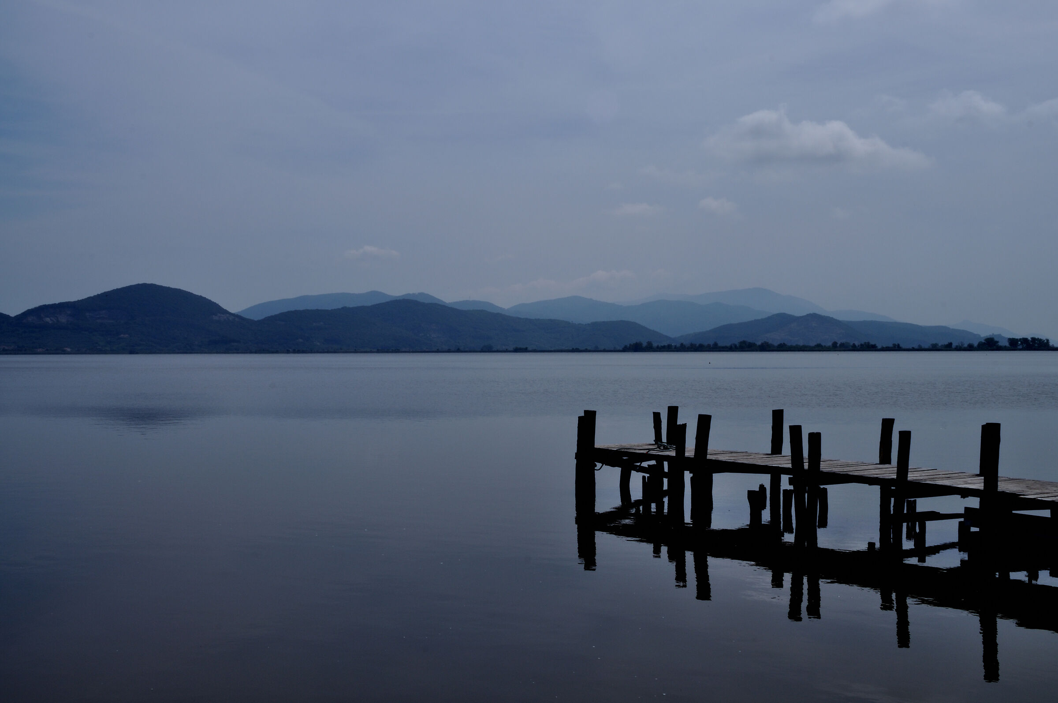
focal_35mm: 42
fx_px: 1233
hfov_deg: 46.4
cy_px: 352
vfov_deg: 31.8
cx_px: 529
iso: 200
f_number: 18
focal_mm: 28
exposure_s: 1/160
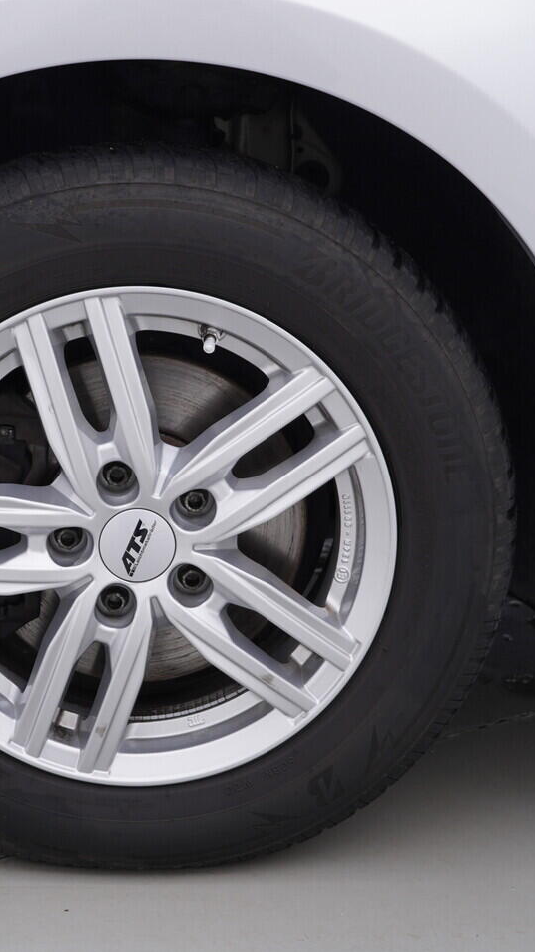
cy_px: 477
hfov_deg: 21.0
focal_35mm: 57
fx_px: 1438
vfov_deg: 36.6
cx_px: 158
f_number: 4
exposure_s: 1/60
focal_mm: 24
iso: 125
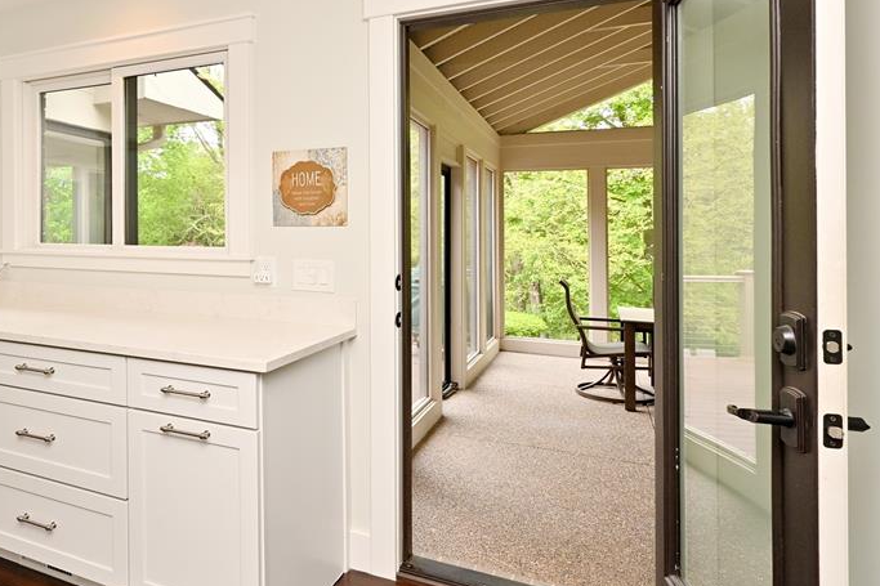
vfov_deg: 59.2
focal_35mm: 21
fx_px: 513
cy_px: 247
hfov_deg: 79.2
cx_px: 312
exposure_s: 1/60
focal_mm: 14
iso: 640
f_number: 11
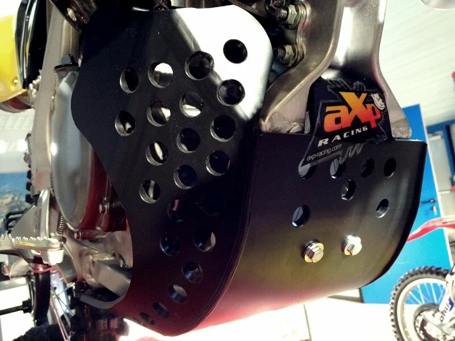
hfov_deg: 61.7
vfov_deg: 48.2
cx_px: 228
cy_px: 170
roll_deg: +8.5
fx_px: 381
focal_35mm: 29
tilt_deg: +5.1
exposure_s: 1/33
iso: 320
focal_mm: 4.15
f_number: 2.2
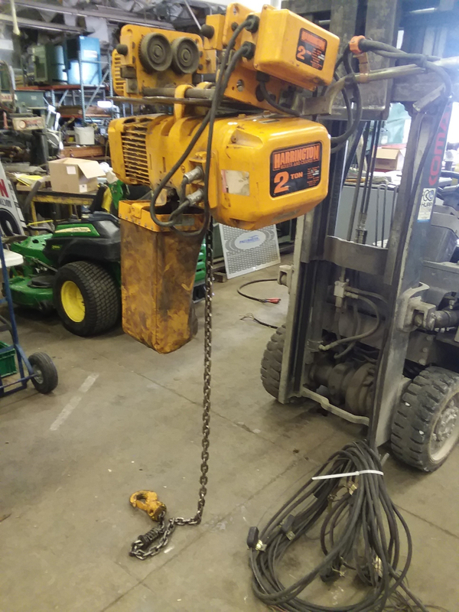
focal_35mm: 29
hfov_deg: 48.2
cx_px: 230
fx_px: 513
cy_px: 306
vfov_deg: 61.7
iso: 160
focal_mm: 2.47
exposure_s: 1/20
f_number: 1.9
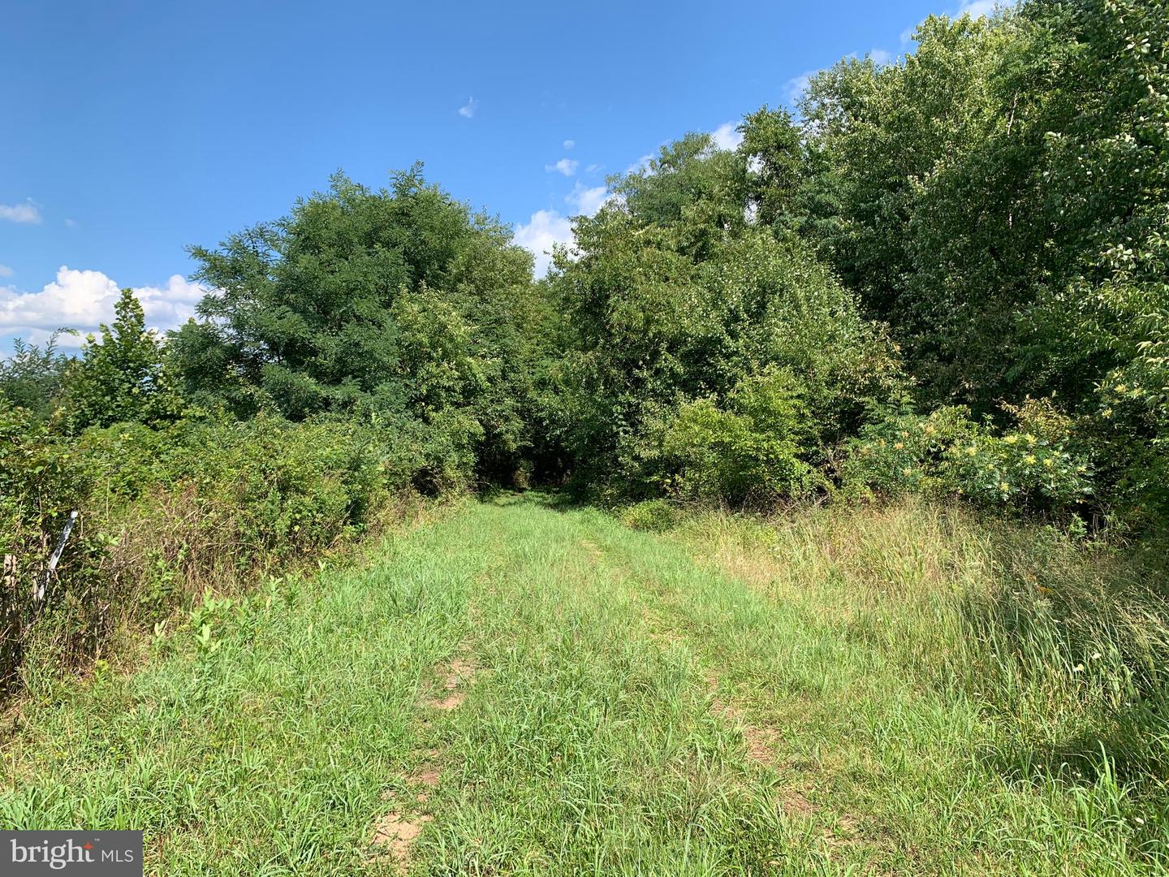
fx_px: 878
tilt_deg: +2.2
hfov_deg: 67.3
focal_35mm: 26
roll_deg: -1.2
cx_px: 584
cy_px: 438
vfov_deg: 53.1
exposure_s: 1/1266
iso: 25
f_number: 1.8
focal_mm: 4.25
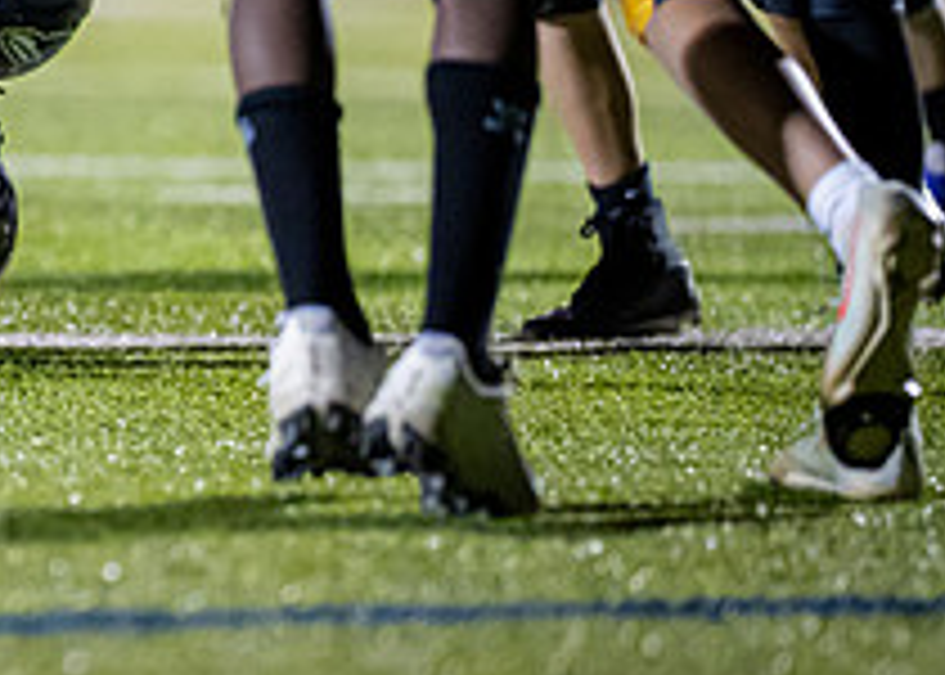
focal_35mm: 463
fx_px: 12426
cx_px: -526
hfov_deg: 4.3
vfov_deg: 3.1
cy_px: 24
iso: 3200
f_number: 1.8
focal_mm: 135
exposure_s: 1/1250
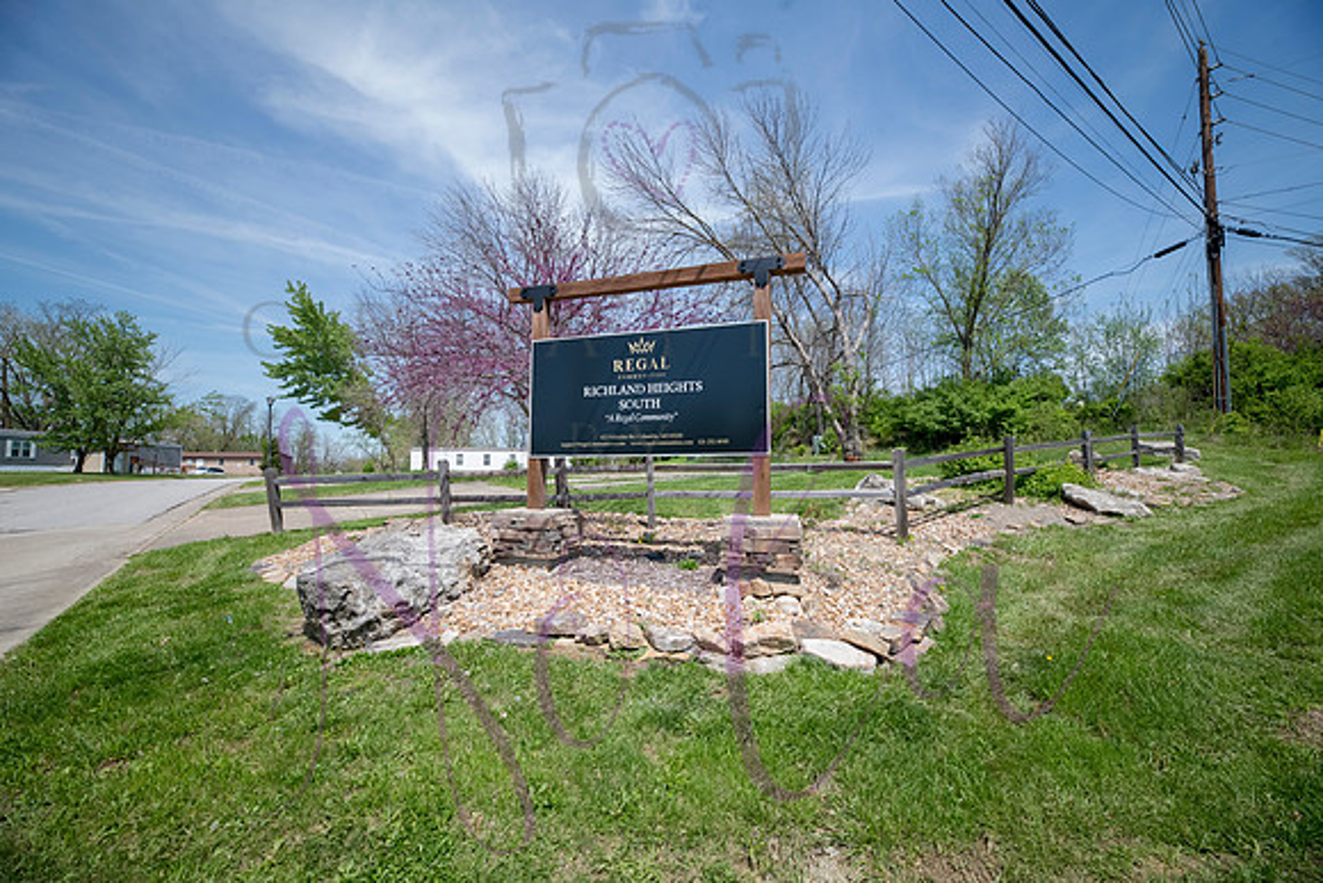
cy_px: 442
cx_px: 662
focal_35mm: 14
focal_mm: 14
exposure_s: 1/320
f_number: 9
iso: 400
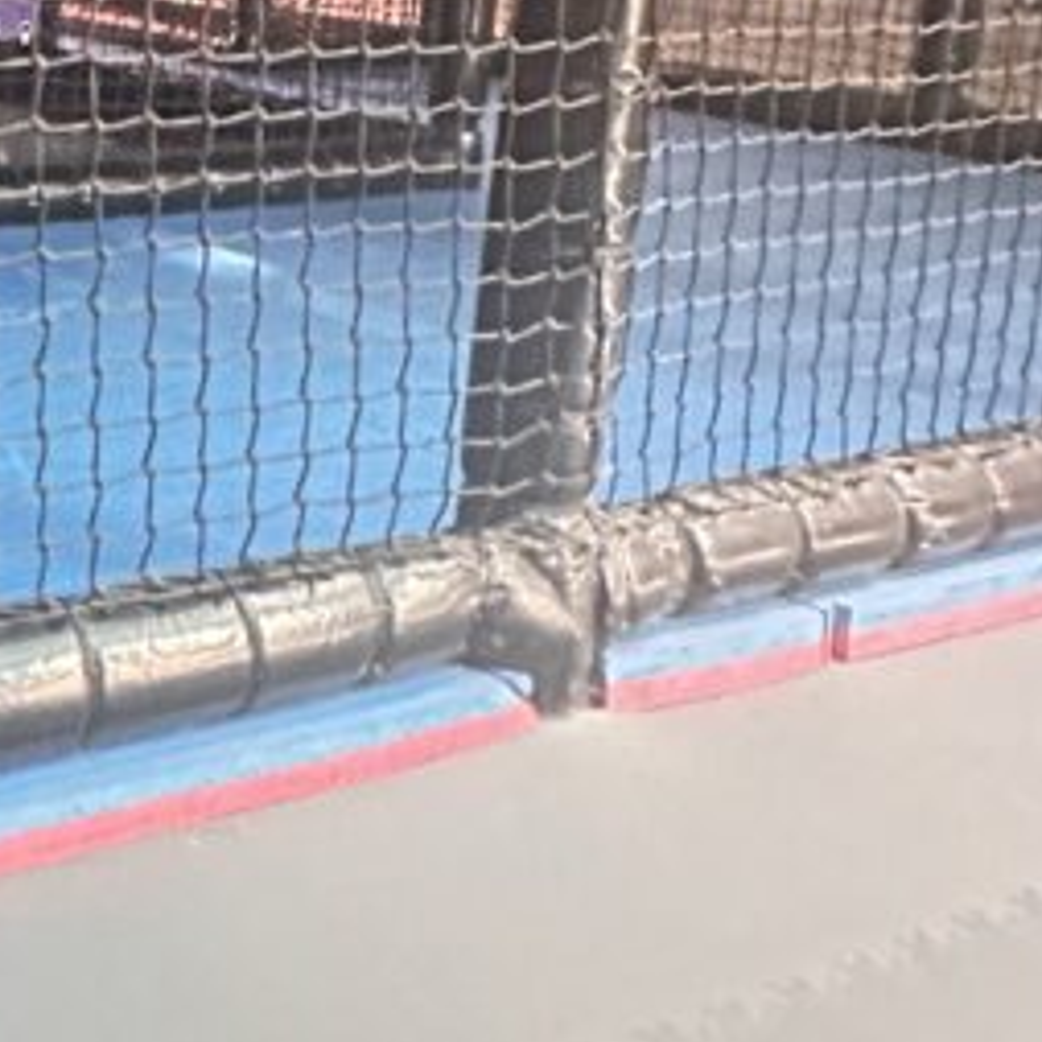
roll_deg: -1.2
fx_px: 1703
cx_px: -301
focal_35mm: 50
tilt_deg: -10.7
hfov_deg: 28.2
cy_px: 152
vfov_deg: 32.7
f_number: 2.2
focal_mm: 2.22
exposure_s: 1/25
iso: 2500
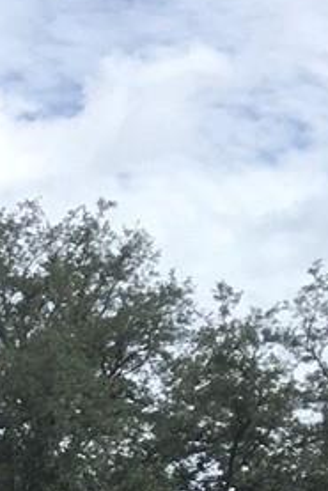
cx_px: -808
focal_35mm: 174
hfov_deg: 6.8
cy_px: 753
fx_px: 2375
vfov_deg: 11.3
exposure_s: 1/2024
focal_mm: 4.15
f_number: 2.2
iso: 25
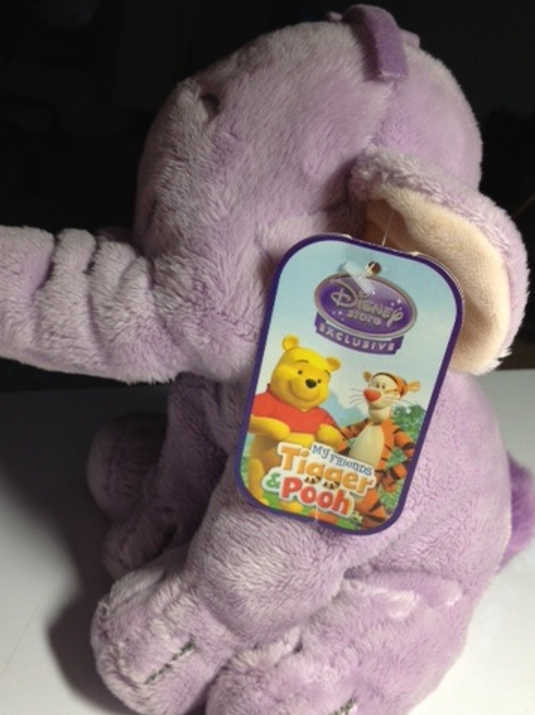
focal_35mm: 47
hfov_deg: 30.8
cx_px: 216
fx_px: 970
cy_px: 375
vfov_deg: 40.5
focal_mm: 4.28
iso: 64
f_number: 2.4
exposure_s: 1/30
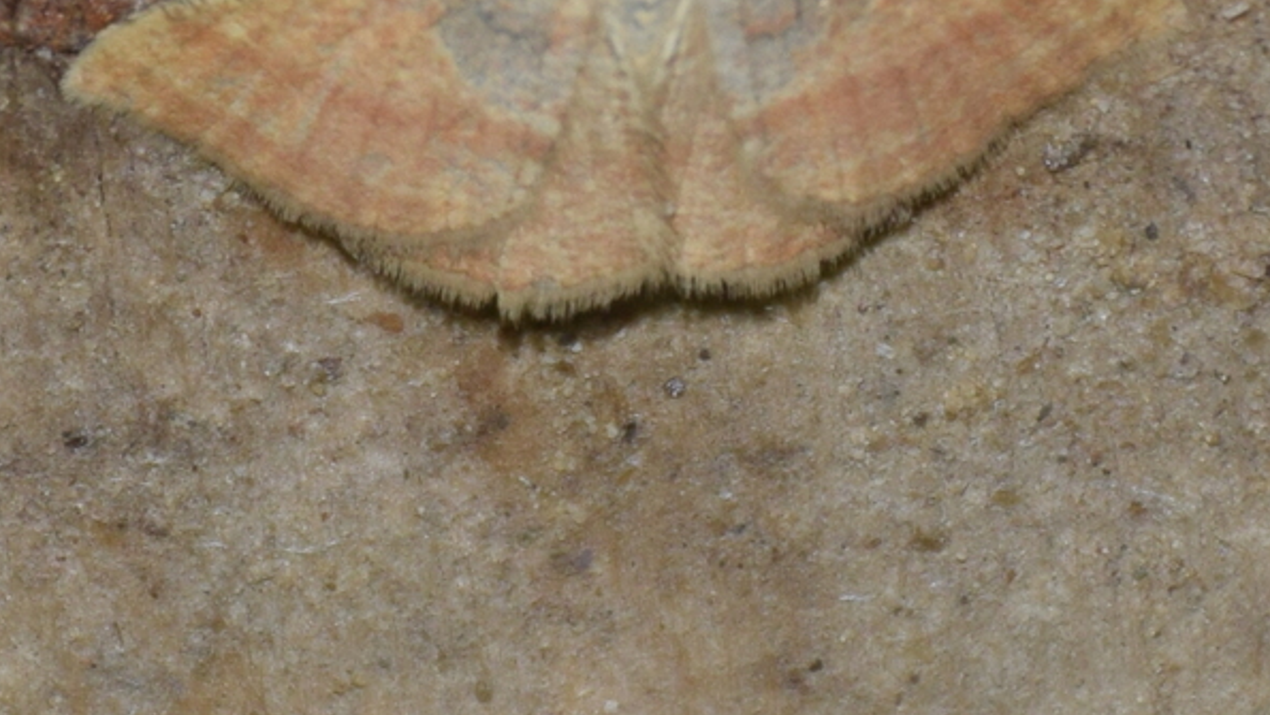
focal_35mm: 355
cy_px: 47
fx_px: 11957
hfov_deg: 6.1
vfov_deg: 3.4
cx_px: 583
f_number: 7.1
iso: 320
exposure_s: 1/60
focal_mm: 140
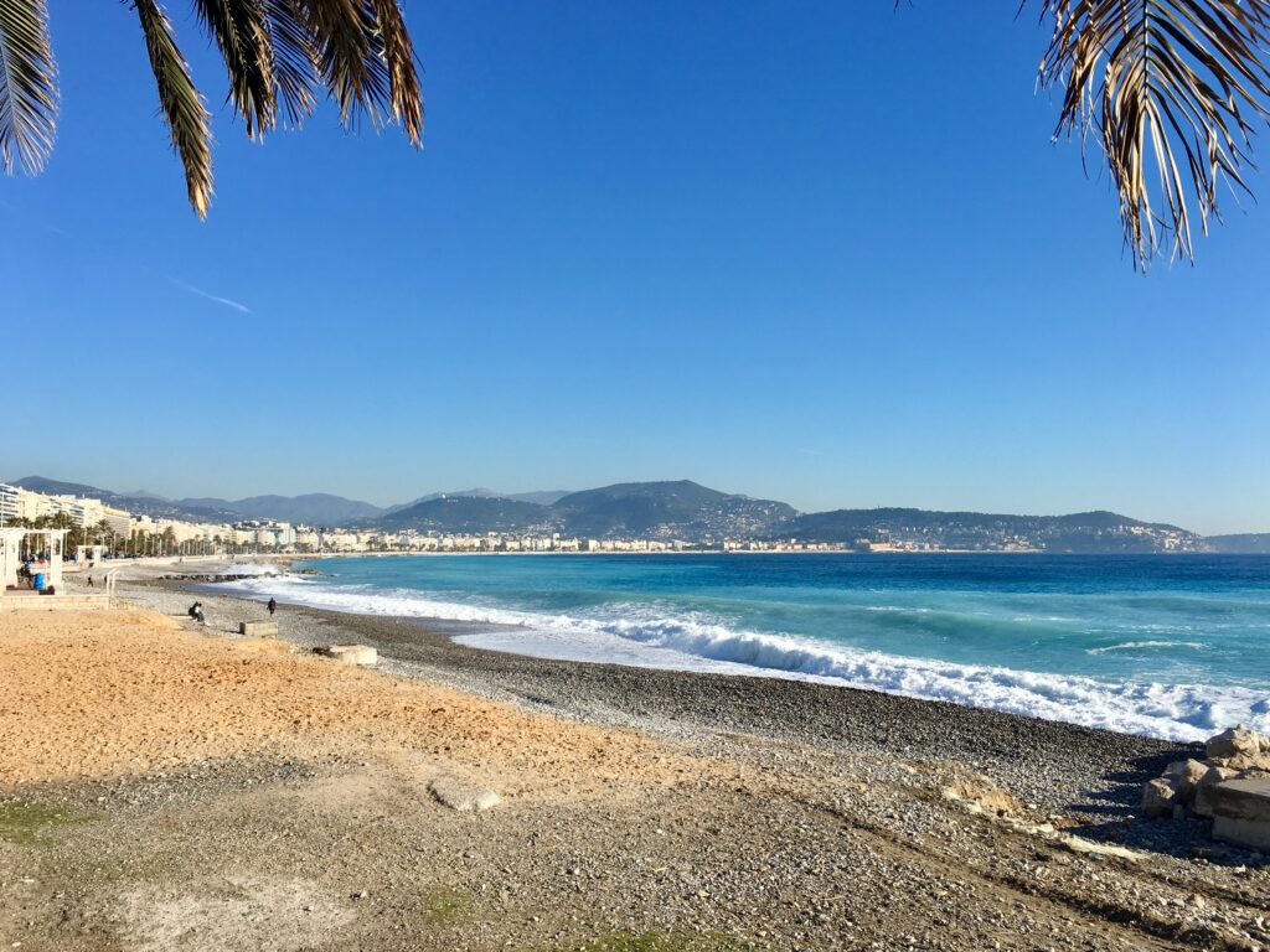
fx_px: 1064
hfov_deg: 61.7
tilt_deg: +2.4
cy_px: 476
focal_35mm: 29
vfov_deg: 48.2
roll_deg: +1.7
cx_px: 635
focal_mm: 4.15
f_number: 2.2
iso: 25
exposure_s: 1/1748
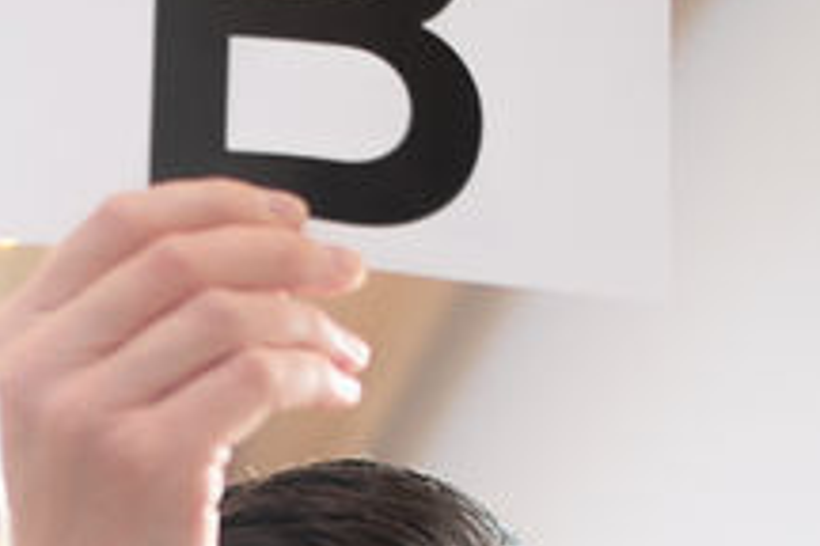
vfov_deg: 8.0
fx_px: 3781
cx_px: -125
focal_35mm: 166
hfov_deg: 12.1
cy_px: 1029
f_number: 2
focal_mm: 35
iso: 200
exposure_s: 1/250
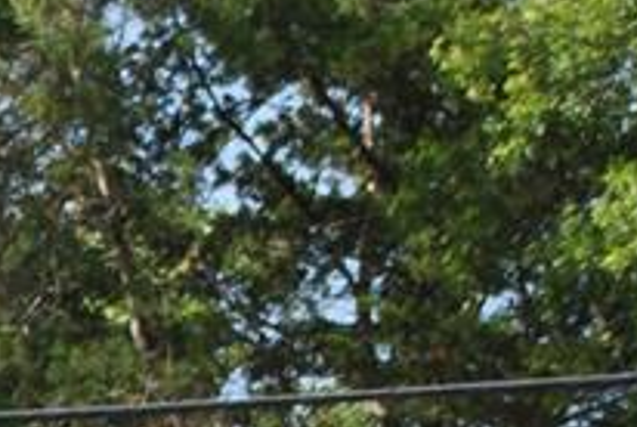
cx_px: -906
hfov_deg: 7.2
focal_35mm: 268
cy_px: 908
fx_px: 4749
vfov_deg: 5.0
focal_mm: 36
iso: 100
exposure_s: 1/200
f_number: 7.1
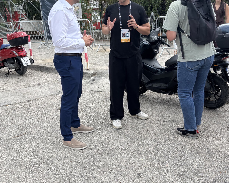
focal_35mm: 39
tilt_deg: -16.2
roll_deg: +1.8
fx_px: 264
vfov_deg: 38.2
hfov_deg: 46.7
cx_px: 130
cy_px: 90
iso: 50
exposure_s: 1/927
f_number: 1.6
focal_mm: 5.96
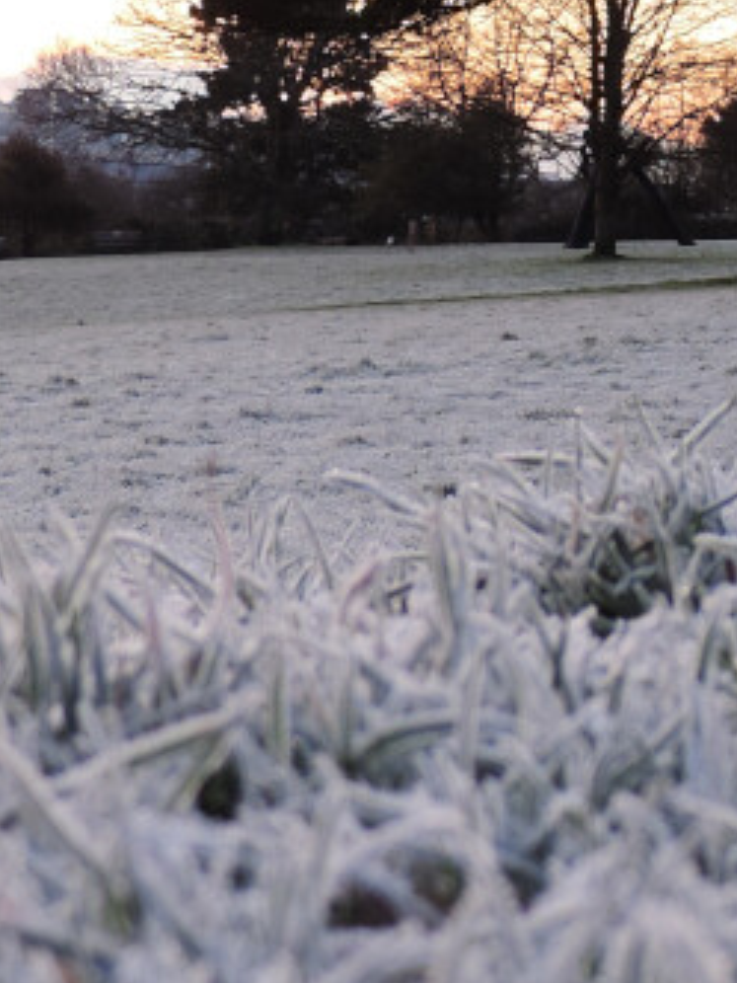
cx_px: 986
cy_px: -44
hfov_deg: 8.6
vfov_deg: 11.5
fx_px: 4826
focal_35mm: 170
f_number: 3.5
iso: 80
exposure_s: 1/10
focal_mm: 8.3
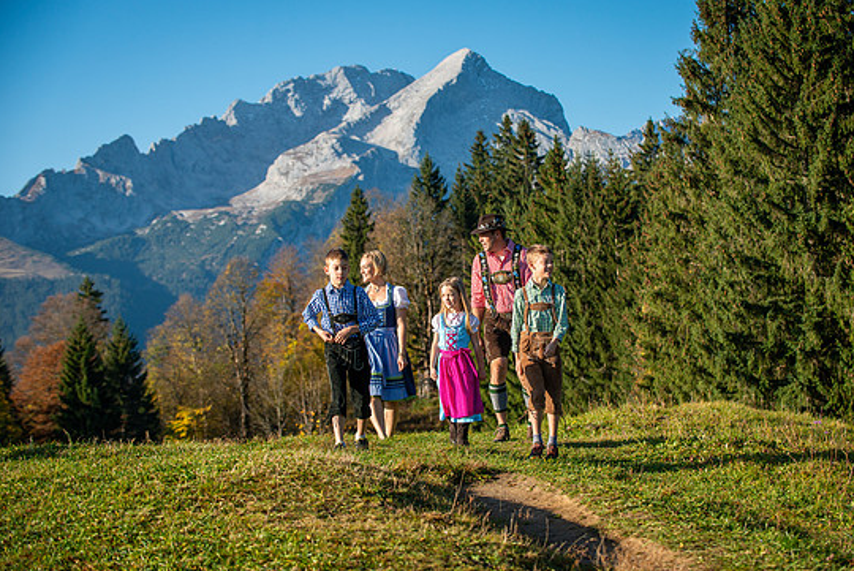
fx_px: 2089
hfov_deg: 23.1
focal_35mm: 88
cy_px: 278
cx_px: 452
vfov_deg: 15.6
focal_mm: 82
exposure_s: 1/1600
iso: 200
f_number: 5
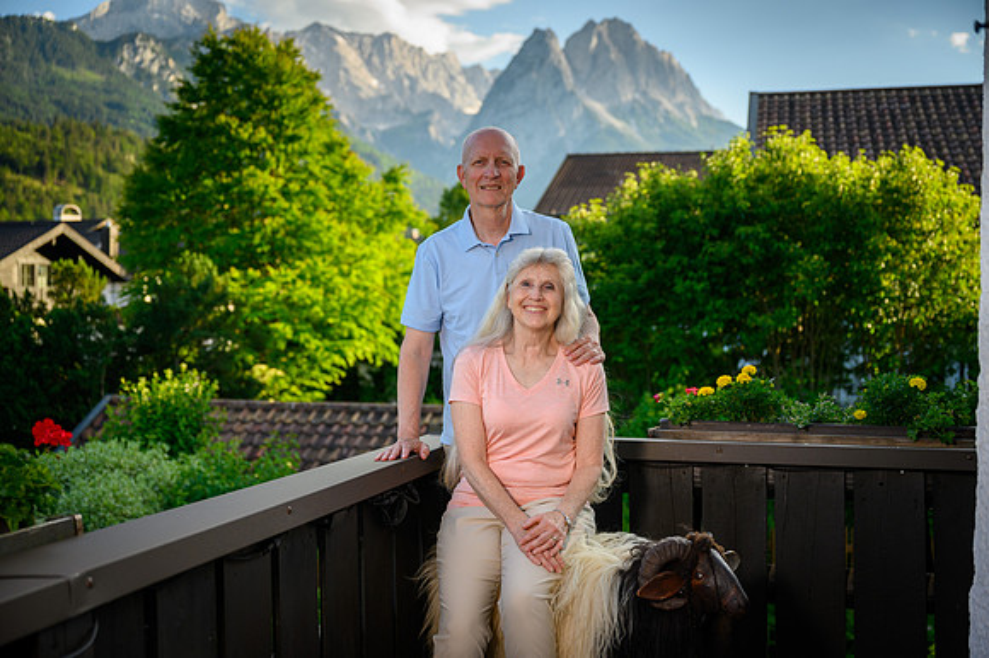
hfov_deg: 48.5
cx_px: 494
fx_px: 1098
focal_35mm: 40
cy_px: 329
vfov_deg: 33.4
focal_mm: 40
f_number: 2.8
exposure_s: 1/2000
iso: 400
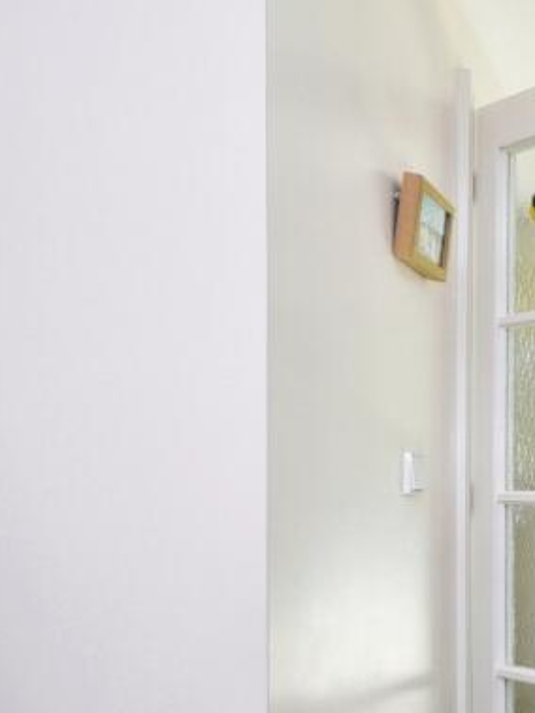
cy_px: 398
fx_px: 804
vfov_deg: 47.8
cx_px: 957
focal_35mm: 39
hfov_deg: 22.3
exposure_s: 1/10
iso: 640
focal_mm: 15
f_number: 11
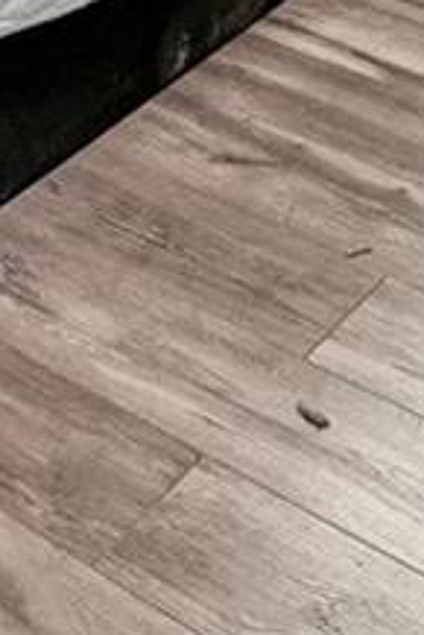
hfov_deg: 12.9
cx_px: -96
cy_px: -904
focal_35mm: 103
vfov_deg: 13.8
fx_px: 1817
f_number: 9
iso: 160
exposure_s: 1/15
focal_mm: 14
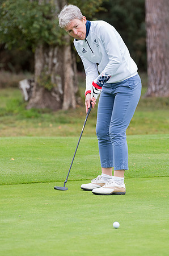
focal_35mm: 336
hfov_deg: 4.1
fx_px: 2377
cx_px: 101
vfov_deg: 6.1
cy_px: 128
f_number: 4
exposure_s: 1/1000
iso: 1000
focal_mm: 200
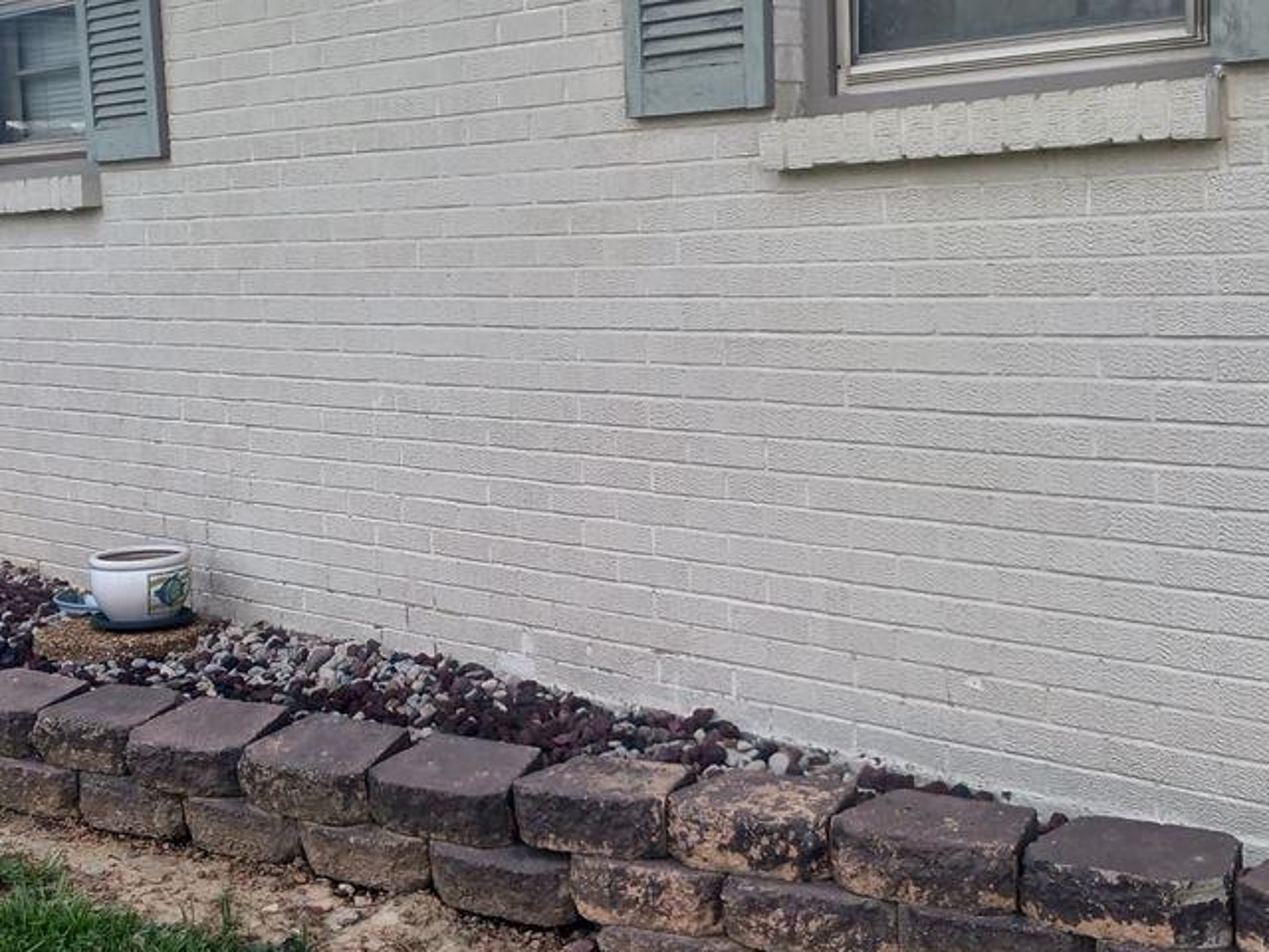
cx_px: 619
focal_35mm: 54
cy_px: 428
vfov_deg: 27.0
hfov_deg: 35.5
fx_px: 1980
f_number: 1.8
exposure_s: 1/50
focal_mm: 4
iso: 20
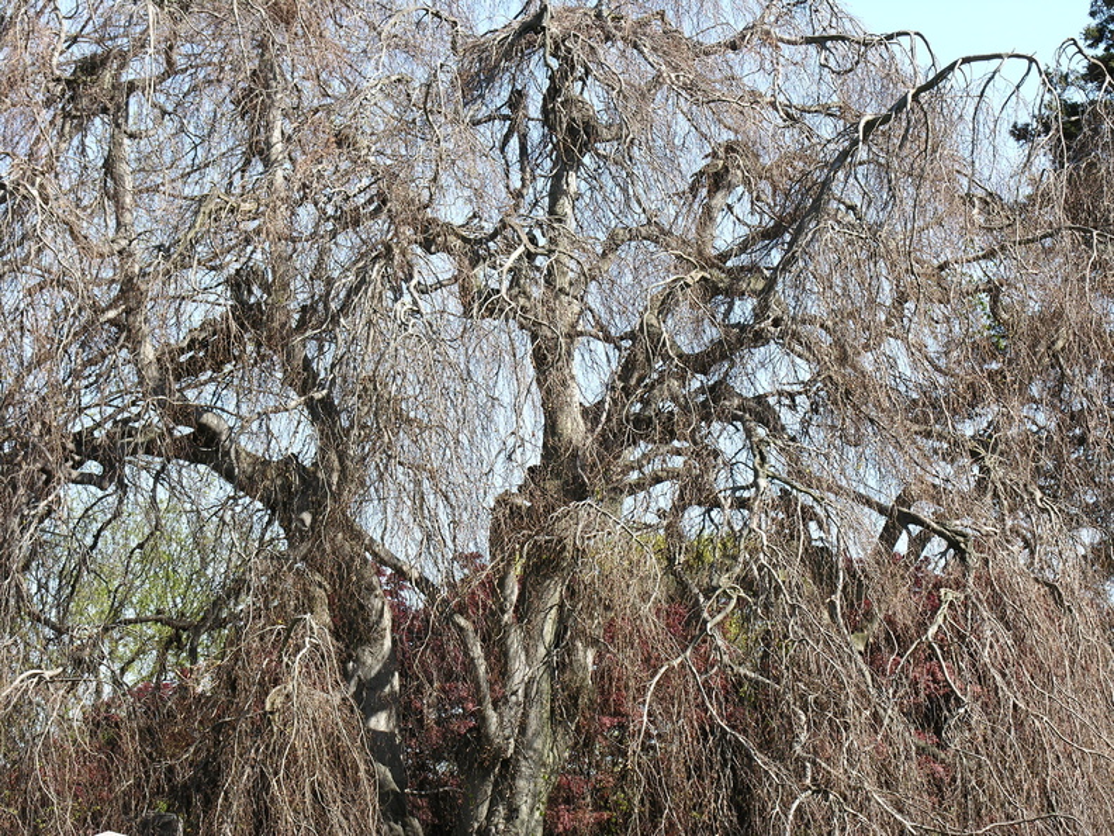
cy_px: 418
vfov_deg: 12.9
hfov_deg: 17.1
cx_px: 557
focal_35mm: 115
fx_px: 3701
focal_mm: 29.3
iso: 50
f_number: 5.9
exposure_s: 1/110
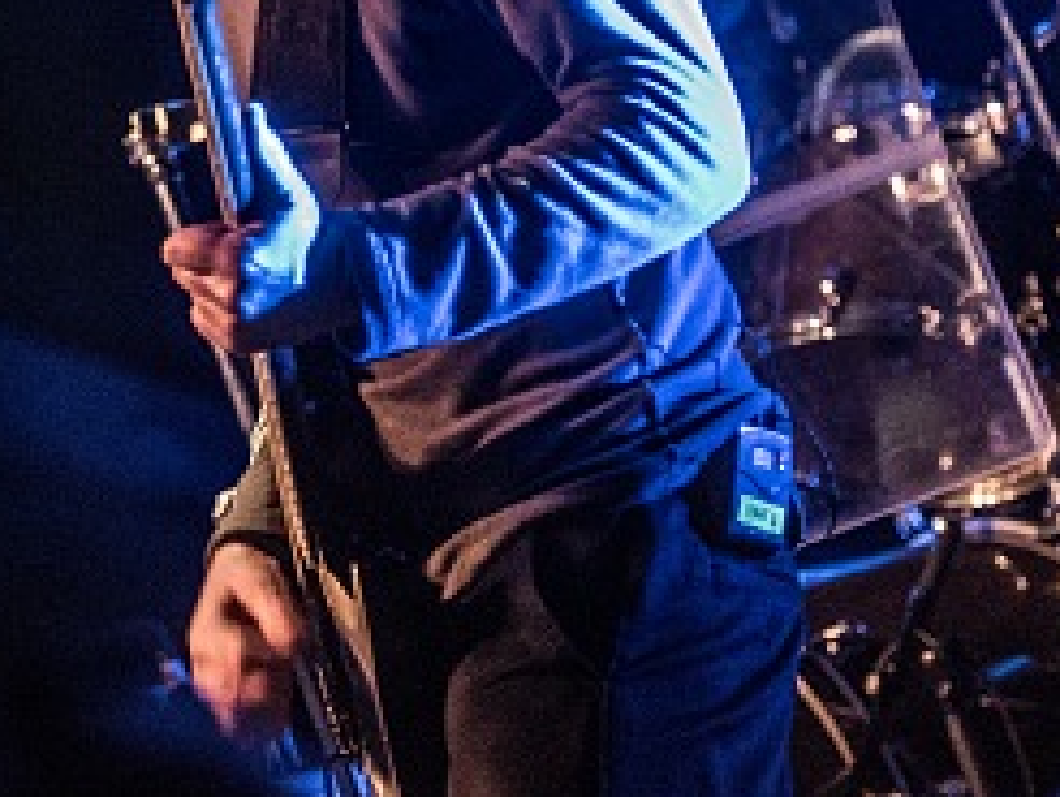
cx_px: 112
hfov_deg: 8.1
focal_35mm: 242
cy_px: -174
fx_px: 7418
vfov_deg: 6.1
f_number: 2.8
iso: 2000
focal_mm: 86
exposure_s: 1/100
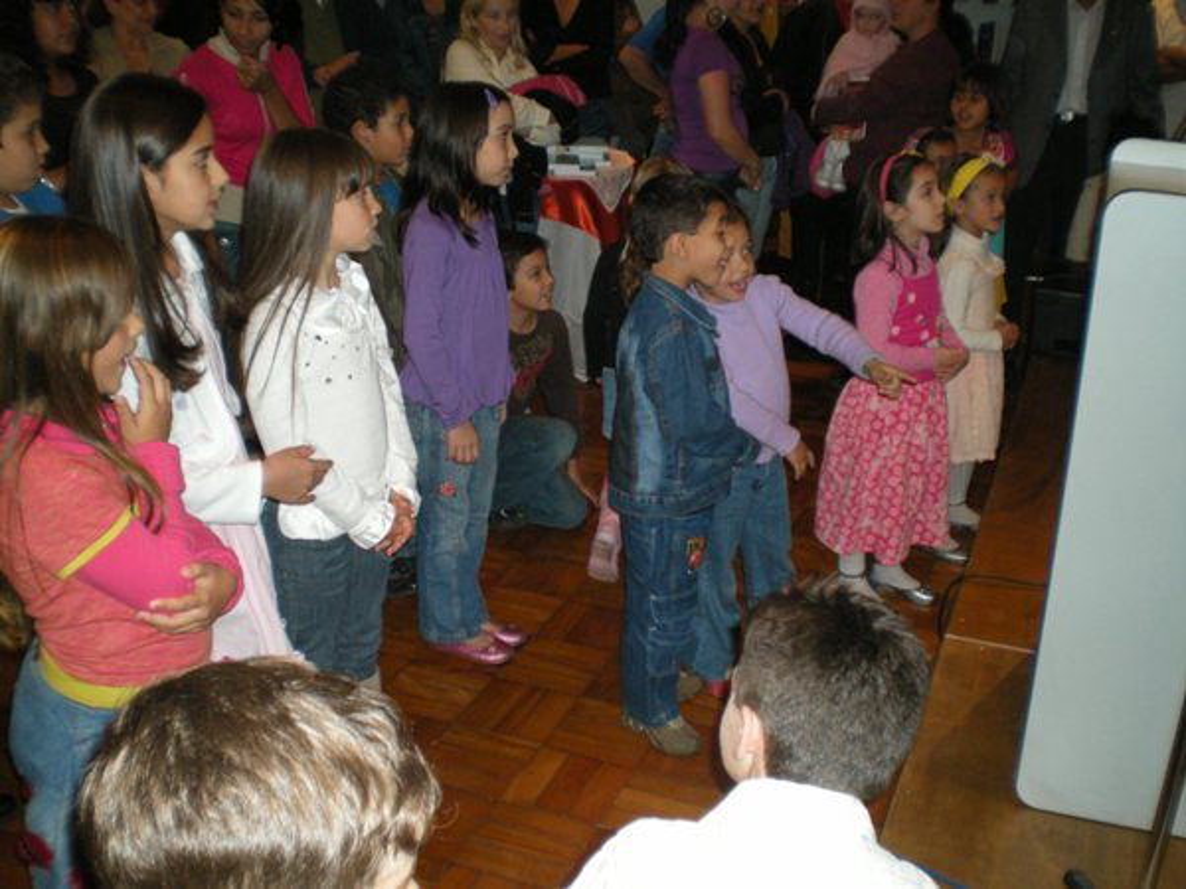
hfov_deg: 49.0
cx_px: 593
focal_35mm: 38
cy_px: 444
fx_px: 1302
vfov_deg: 37.7
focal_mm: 6.3
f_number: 3.1
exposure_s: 1/60
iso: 212
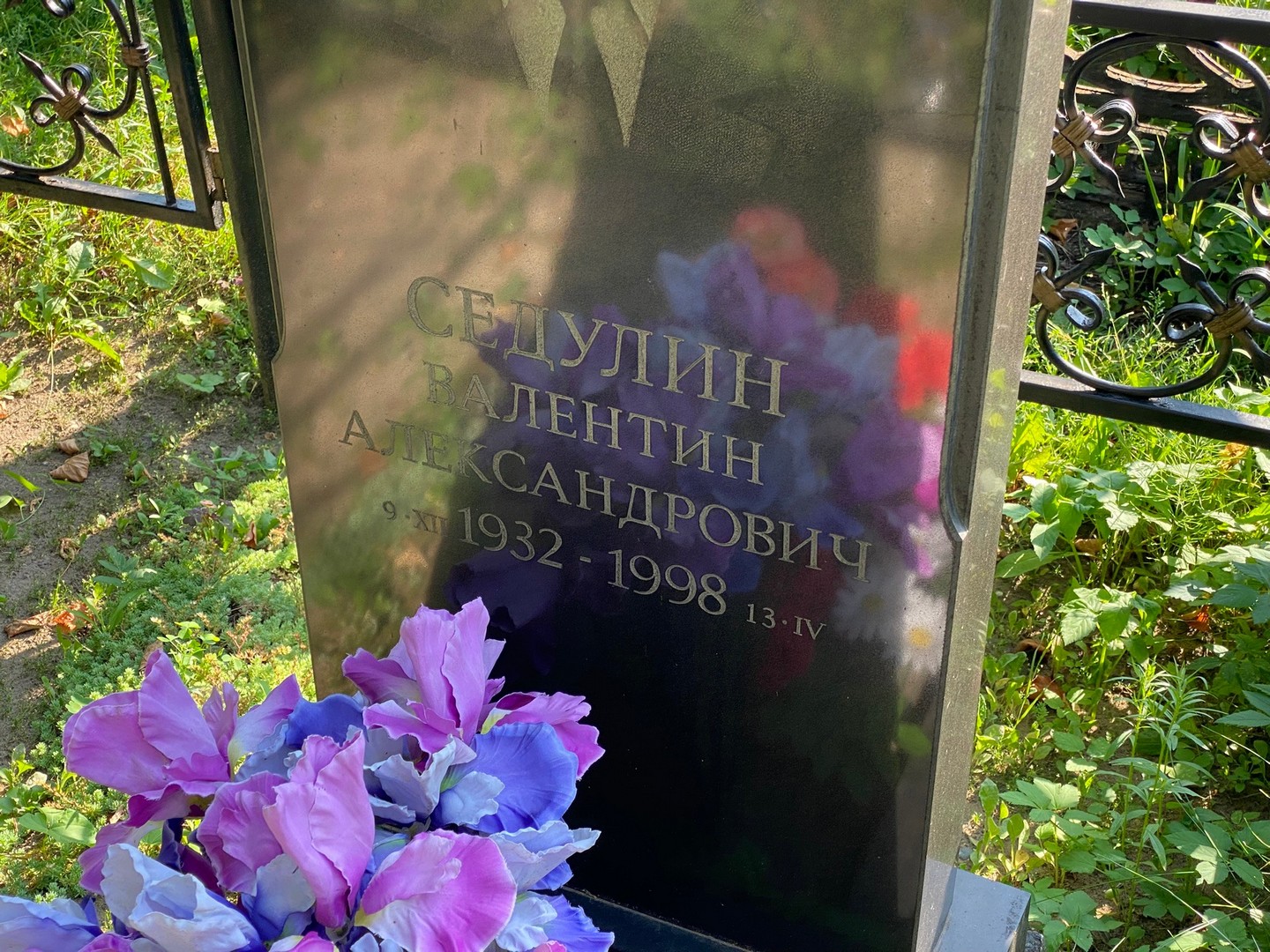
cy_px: 476
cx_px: 635
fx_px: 1908
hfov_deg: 36.8
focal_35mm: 52
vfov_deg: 28.0
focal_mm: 6
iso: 20
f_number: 2
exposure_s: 1/122
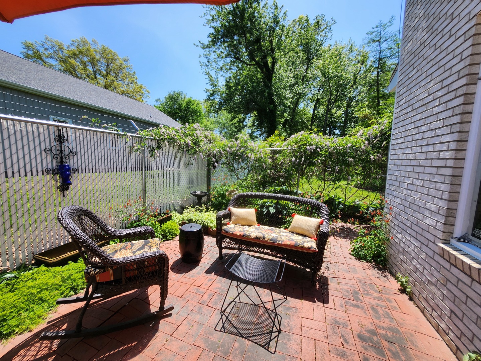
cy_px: 180
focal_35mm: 13
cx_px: 240
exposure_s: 1/809
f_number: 2.2
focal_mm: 1.74
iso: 32
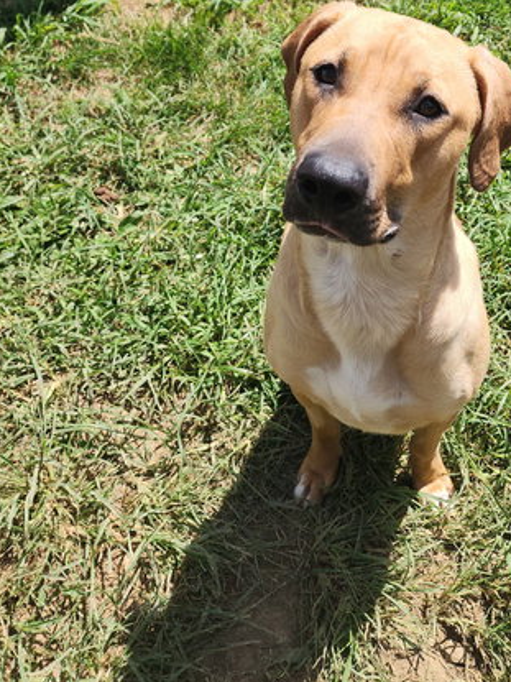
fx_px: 729
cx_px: 355
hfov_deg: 38.1
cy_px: 219
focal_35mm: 37
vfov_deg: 49.2
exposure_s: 1/657
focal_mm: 6.4
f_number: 1.8
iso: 12
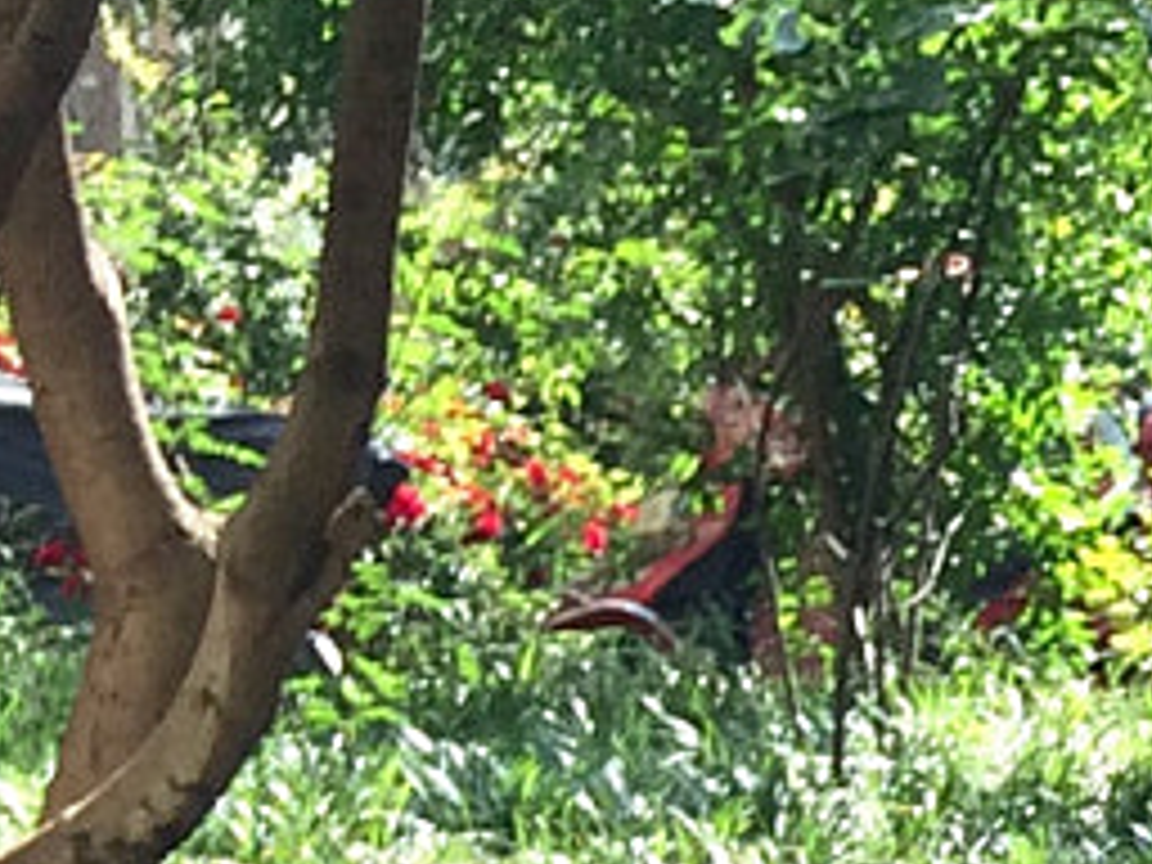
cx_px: 2898
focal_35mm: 181
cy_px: 1843
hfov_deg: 9.5
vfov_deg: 7.8
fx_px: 6024
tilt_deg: -12.0
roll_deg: +0.2
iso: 32
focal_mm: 4.15
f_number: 2.2
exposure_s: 1/316
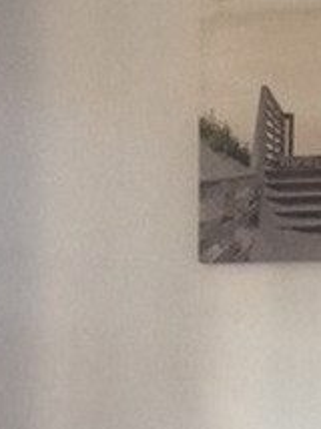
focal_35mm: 103
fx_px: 1276
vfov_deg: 18.6
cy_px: 435
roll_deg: -0.3
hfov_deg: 14.3
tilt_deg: +0.6
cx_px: 225
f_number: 2.2
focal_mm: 4.15
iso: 200
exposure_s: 1/33
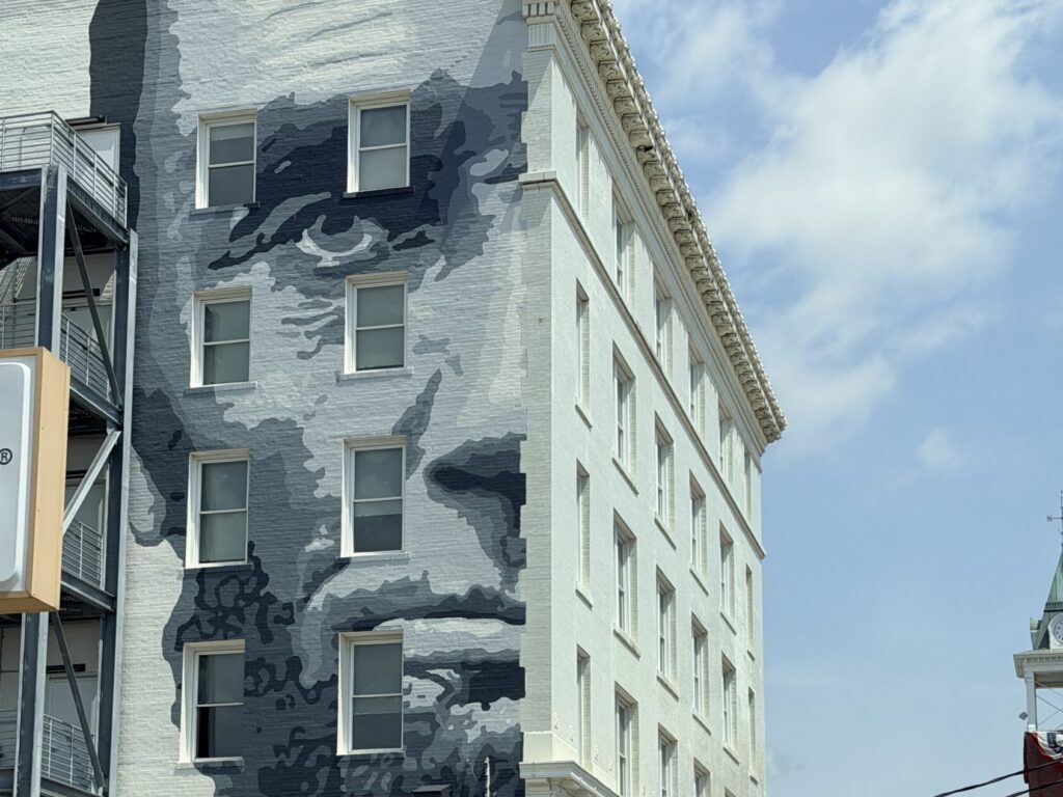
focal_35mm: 48
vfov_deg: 30.3
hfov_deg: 39.7
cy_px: 398
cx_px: 532
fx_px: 1474
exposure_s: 1/6536
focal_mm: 6.76
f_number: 1.78
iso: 64
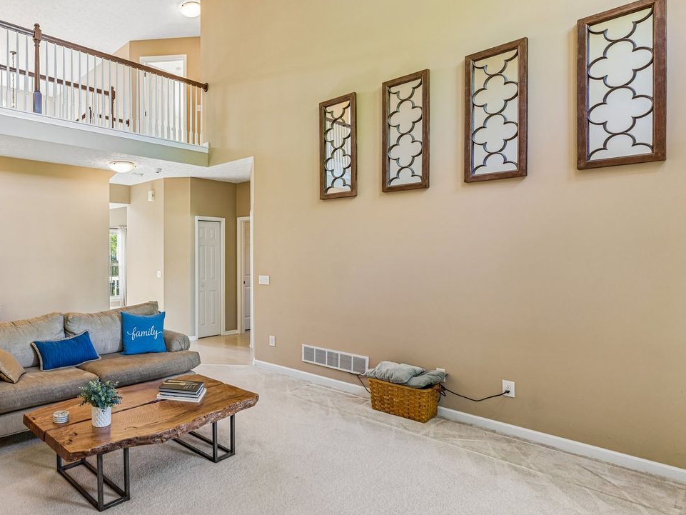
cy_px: 236
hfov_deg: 73.9
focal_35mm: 21
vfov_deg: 63.4
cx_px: 178
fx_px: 416
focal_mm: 14
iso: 200
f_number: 5.6
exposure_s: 1/15
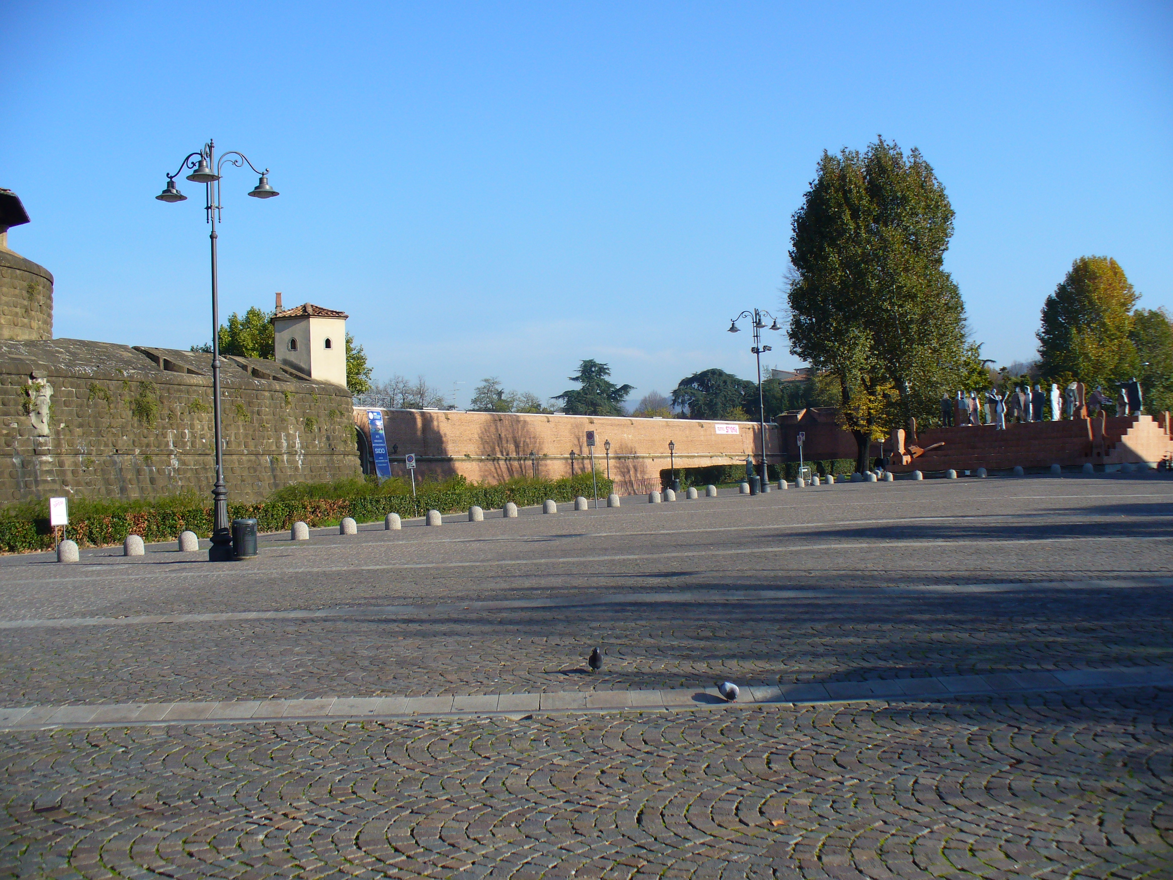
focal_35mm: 37
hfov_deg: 50.1
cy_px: 440
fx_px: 1254
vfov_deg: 38.7
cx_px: 586
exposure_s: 1/320
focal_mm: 6.1
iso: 80
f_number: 5.6
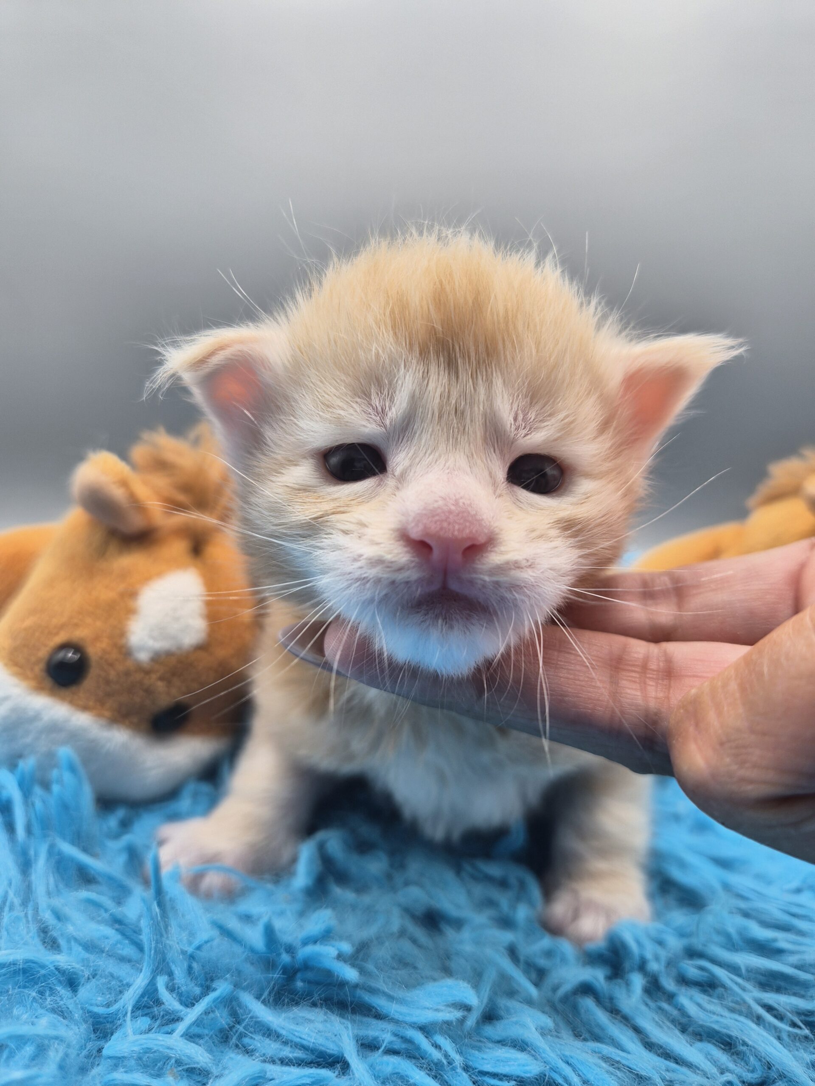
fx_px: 722
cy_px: 543
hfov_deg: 58.9
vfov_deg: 73.9
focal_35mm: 23
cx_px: 408
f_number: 1.8
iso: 25
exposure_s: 1/175
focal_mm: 5.4
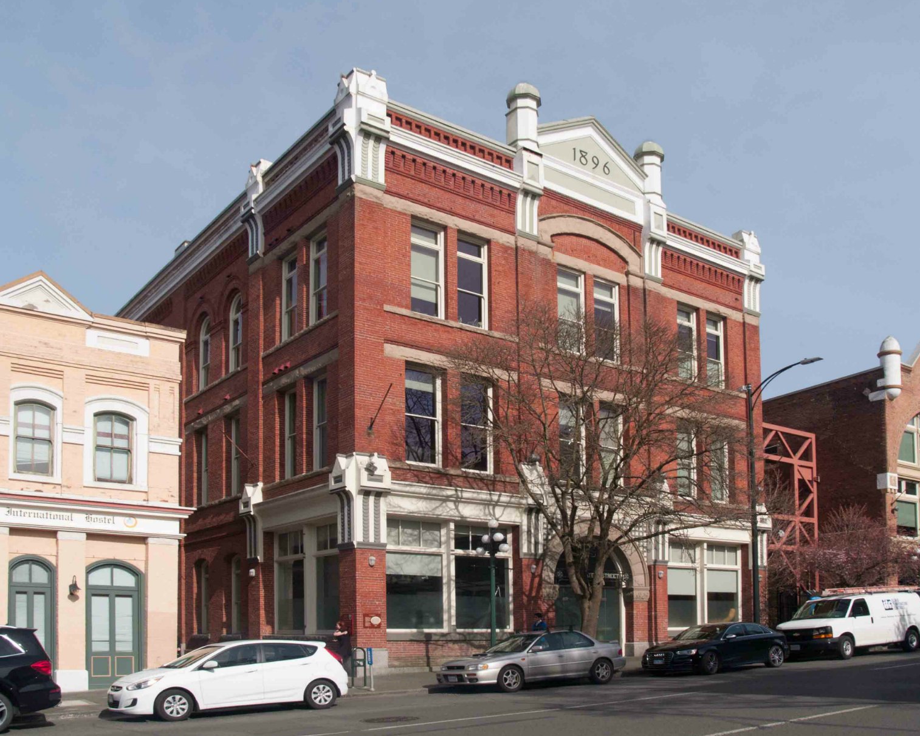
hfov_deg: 58.7
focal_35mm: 30
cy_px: 372
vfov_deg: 48.5
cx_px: 486
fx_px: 817
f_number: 11
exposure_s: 1/640
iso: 400
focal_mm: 14
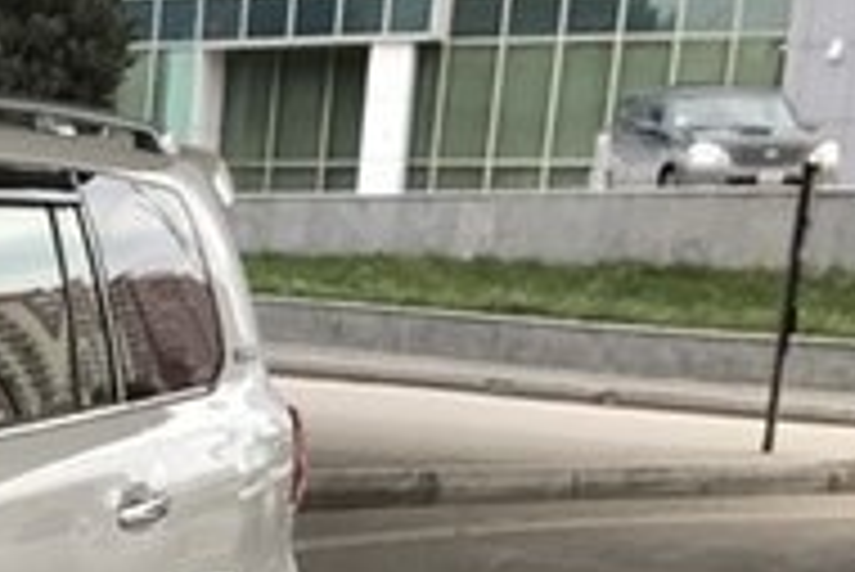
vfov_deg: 12.7
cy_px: 912
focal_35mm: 101
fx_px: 2401
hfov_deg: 17.6
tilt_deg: -15.4
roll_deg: -0.8
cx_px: -508
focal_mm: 3.99
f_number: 1.8
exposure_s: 1/124
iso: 20
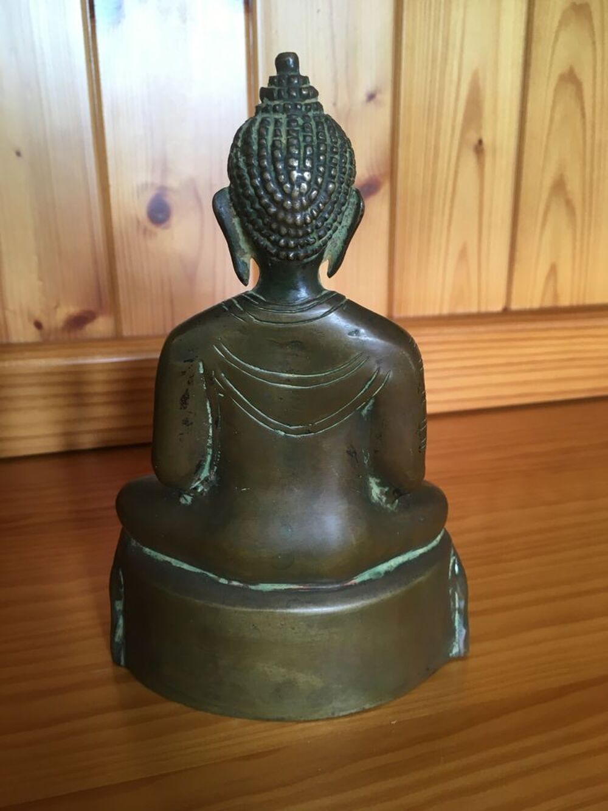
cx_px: 304
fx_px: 679
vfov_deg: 61.7
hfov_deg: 48.2
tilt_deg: -19.0
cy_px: 406
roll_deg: +0.1
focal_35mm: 29
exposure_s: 1/33
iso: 80
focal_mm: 4.15
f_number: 2.2
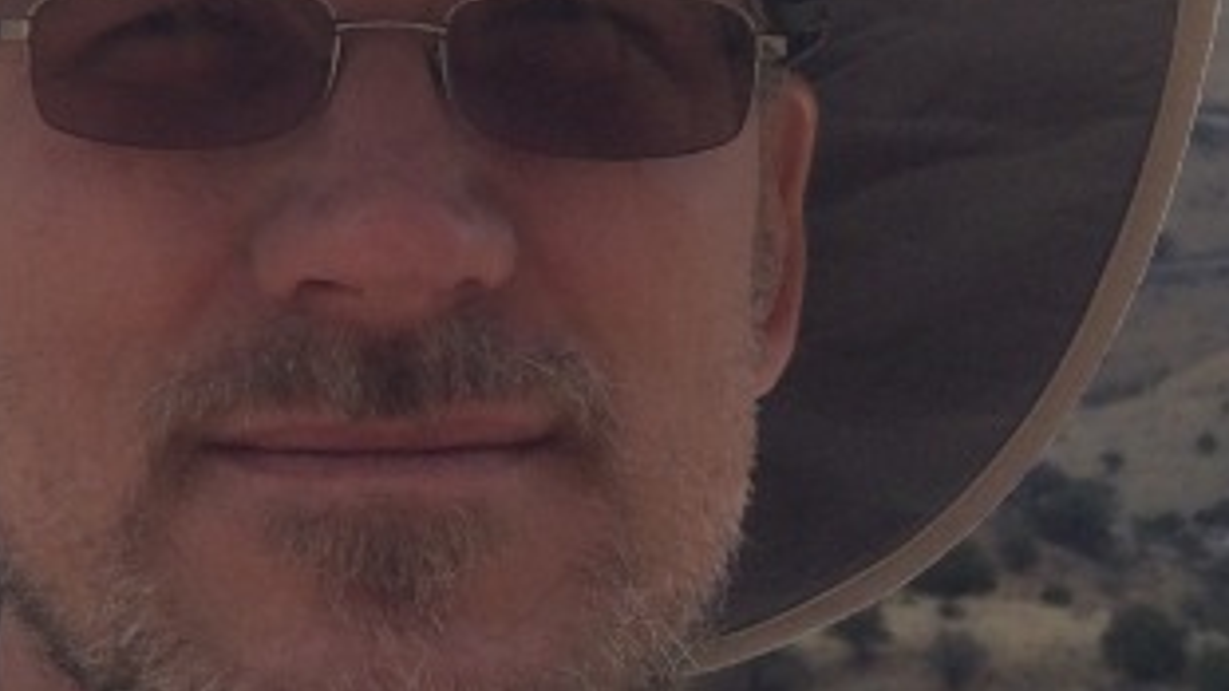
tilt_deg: +3.3
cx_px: -273
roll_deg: +1.0
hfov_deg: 19.3
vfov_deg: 11.5
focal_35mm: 104
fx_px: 3389
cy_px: -91
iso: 32
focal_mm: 4.15
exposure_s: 1/2740
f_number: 2.2
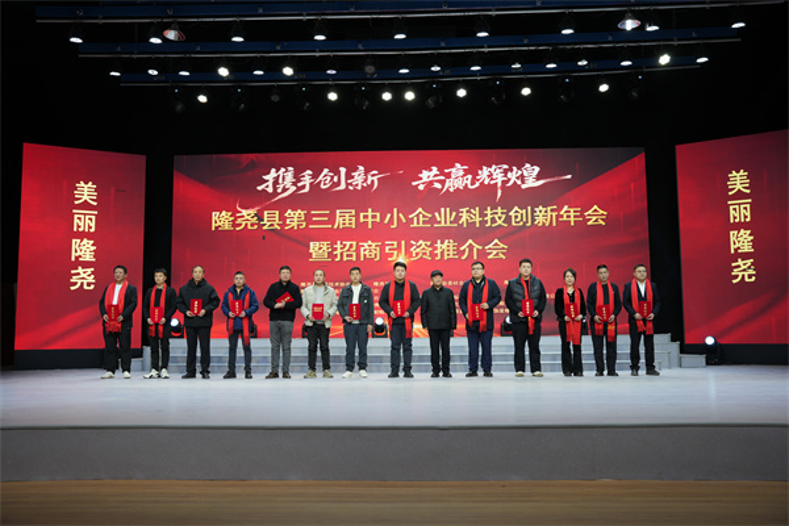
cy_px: 263
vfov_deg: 40.2
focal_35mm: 33
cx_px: 394
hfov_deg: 57.5
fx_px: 719
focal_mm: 32.8
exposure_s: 1/60
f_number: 4
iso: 160
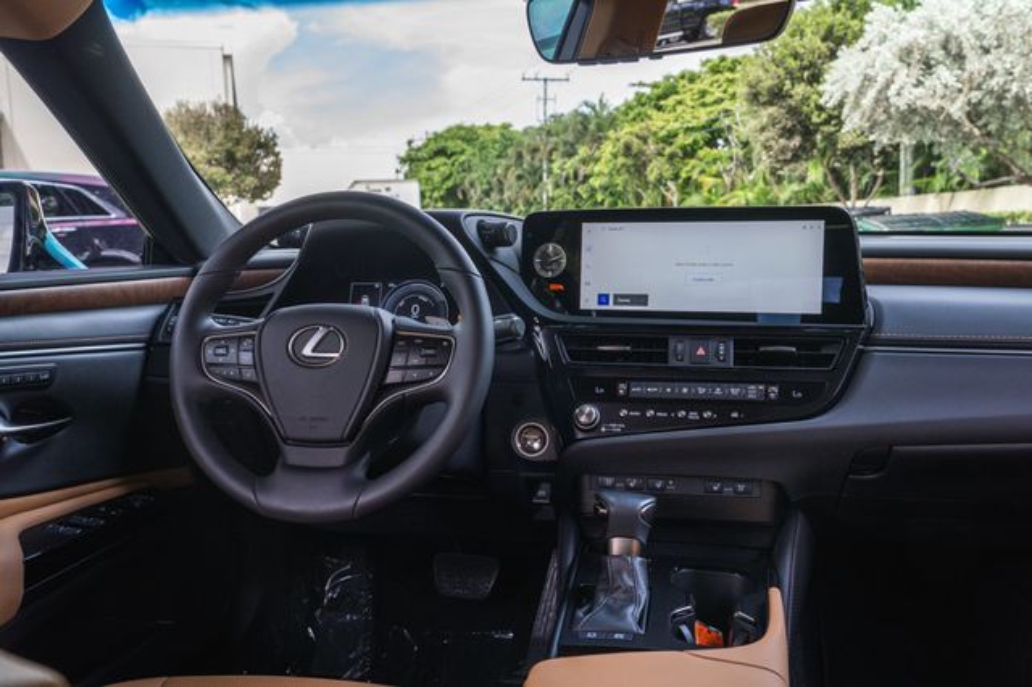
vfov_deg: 43.2
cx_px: 516
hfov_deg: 61.5
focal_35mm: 30
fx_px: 867
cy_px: 344
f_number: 8
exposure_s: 1/50
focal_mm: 30
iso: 640
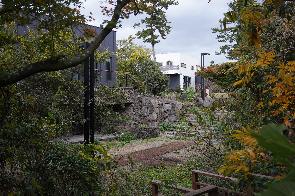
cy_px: 98
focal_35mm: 35
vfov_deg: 37.9
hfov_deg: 54.4
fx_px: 287
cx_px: 148
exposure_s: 1/100
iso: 400
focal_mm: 35
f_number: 5.6
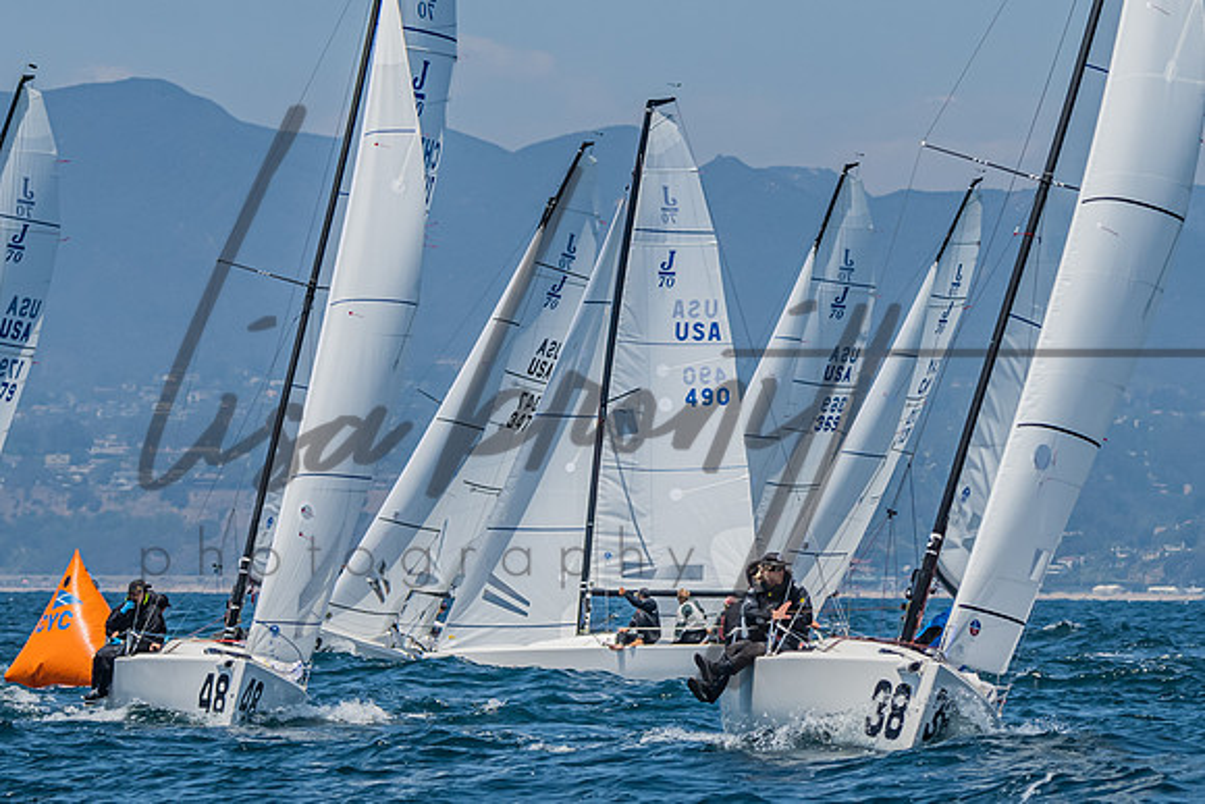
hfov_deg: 5.7
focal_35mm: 360
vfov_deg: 3.8
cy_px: 366
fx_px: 12049
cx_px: 349
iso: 400
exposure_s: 1/2500
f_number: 6.3
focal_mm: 175
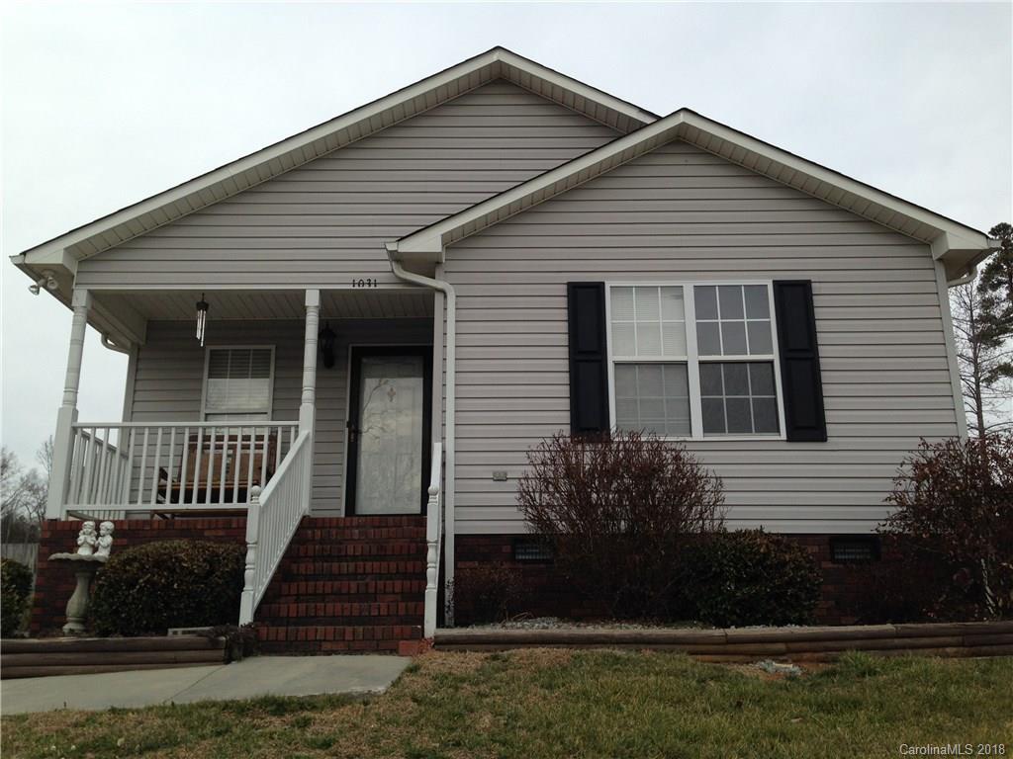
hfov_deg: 55.4
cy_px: 380
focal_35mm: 33
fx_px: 966
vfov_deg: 42.9
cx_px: 506
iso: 50
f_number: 2.4
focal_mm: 4.12
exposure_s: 1/1022
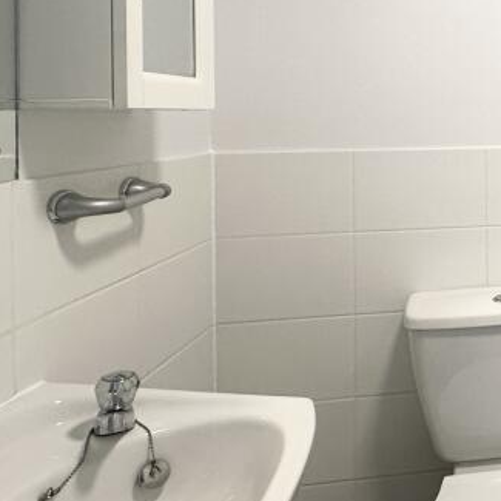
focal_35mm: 39
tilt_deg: +0.0
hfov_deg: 33.9
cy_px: 117
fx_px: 639
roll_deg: +0.9
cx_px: 614
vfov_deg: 41.4
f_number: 2.2
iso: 125
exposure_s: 1/100
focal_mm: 2.22
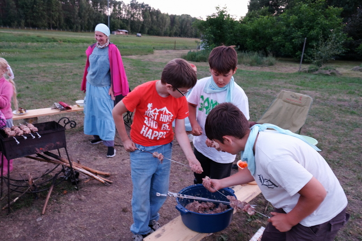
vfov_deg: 48.0
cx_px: 181
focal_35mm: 27
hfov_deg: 67.4
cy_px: 120
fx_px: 272
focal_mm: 18
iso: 1600
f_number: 4
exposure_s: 1/30
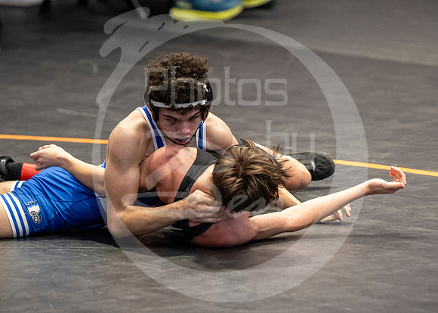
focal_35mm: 366
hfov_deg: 5.5
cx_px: 256
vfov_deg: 3.9
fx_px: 4549
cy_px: 197
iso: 3200
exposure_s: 1/1000
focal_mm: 200
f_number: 2.8
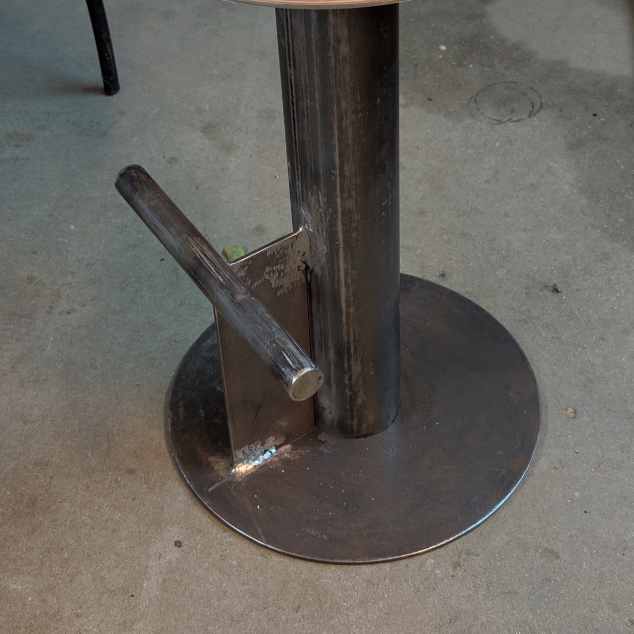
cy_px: 235
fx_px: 1202
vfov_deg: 29.4
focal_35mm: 58
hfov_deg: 29.6
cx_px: 318
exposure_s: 1/25
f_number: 1.68
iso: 315
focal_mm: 6.9
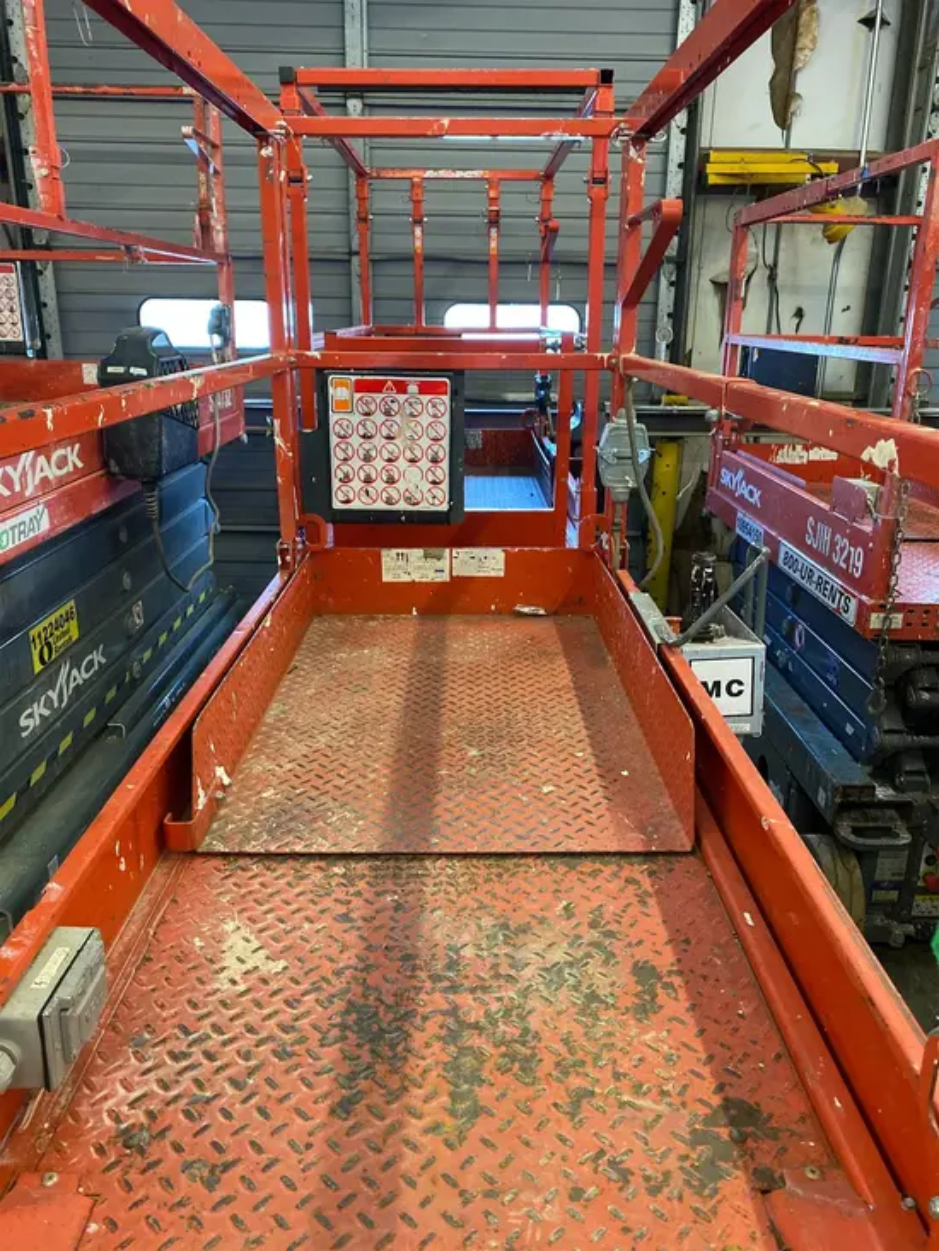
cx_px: 470
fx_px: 940
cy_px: 626
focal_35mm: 26
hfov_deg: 53.1
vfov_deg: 67.3
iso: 500
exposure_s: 1/59
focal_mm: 4.25
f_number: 1.8
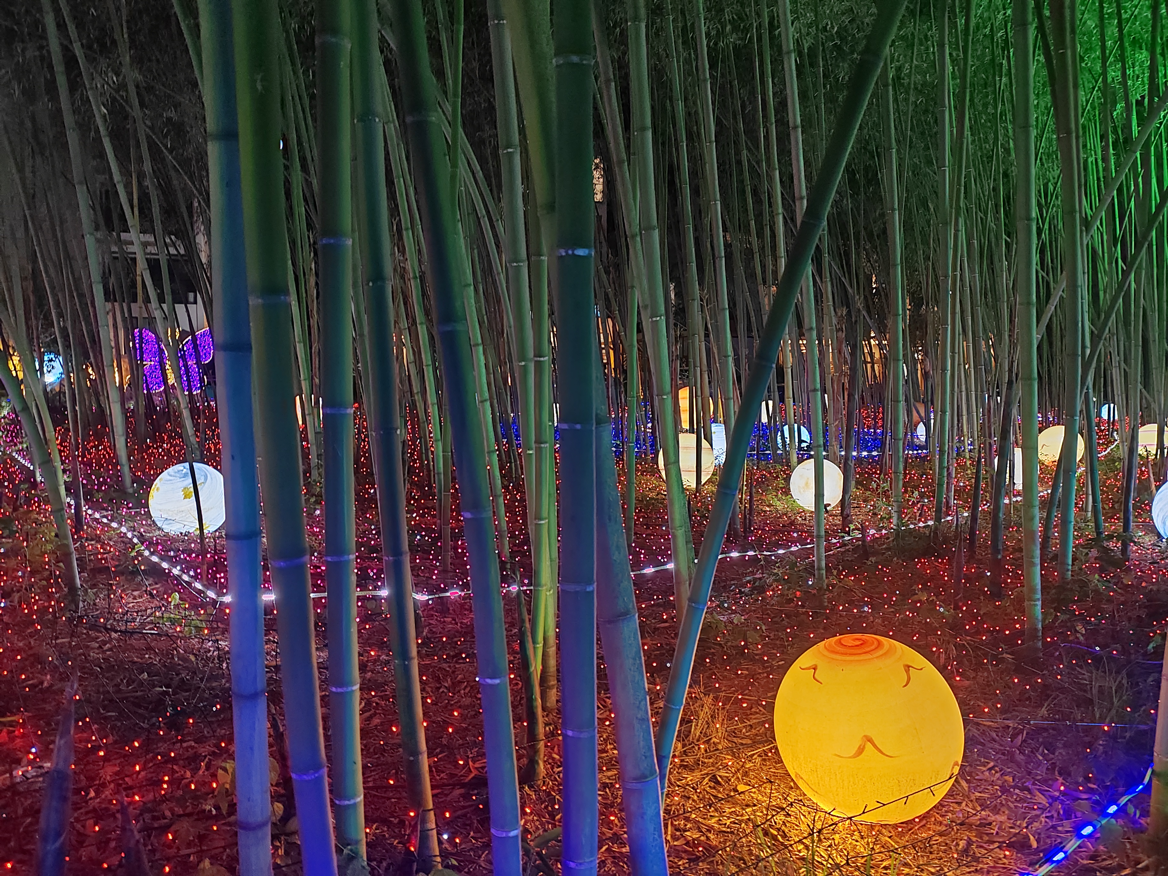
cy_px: 438
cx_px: 584
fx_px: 911
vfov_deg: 51.4
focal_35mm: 27
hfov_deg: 65.3
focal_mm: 6.14
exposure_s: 1/50
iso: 847
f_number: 1.8
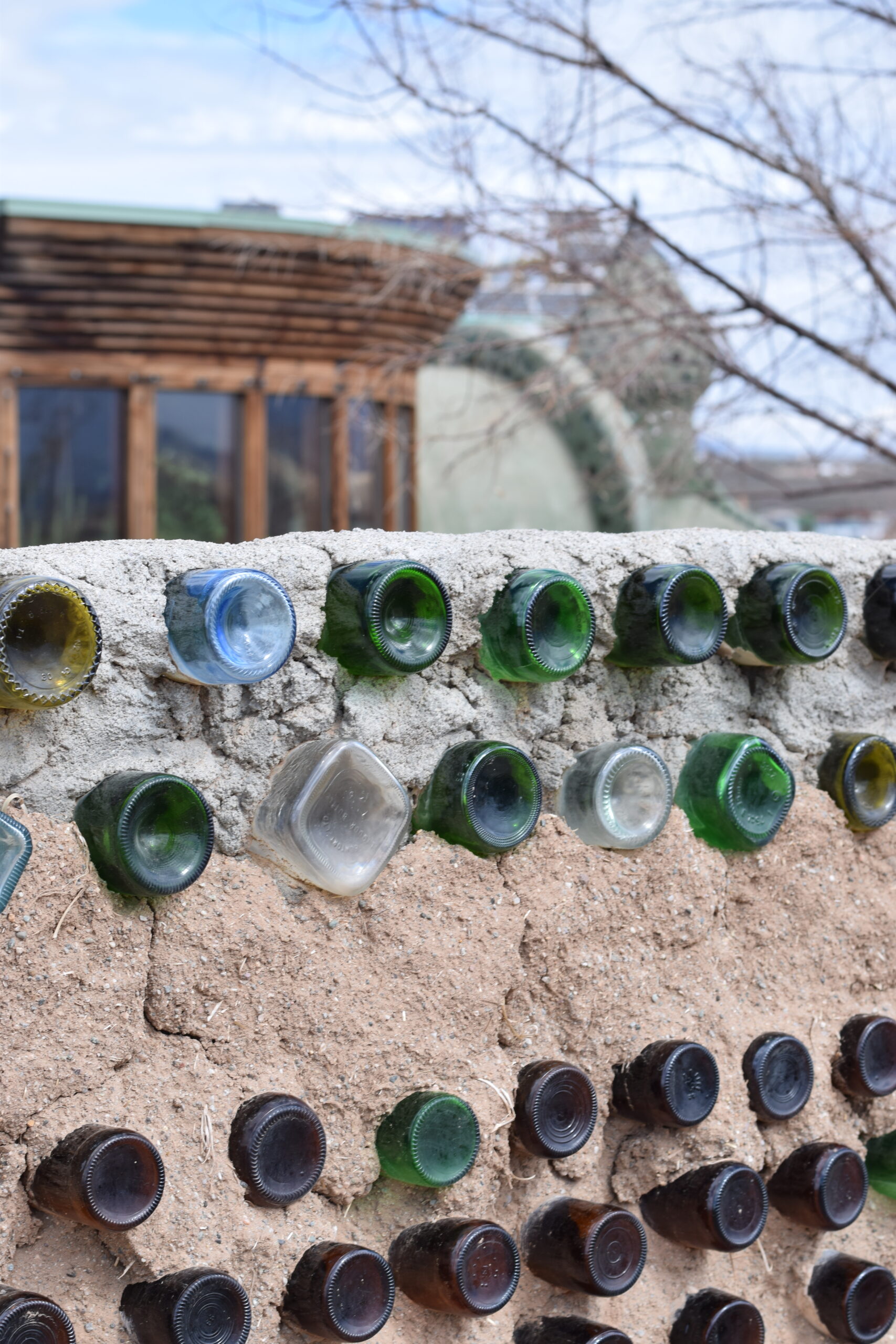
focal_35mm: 75
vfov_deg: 27.0
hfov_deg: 18.2
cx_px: 448
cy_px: 672
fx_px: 2799
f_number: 6.3
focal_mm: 50
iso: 100
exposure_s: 1/250
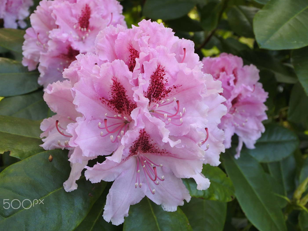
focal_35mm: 34
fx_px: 303
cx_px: 165
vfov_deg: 41.8
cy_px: 116
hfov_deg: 53.9
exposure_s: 1/125
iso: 320
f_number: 4
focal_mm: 11.8
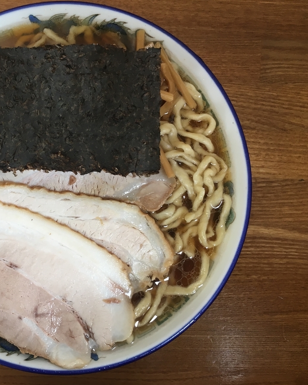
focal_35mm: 38
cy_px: 193
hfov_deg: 38.0
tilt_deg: -85.3
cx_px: 71
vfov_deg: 47.9
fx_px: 433
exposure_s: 1/30
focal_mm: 4.15
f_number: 2.2
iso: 50
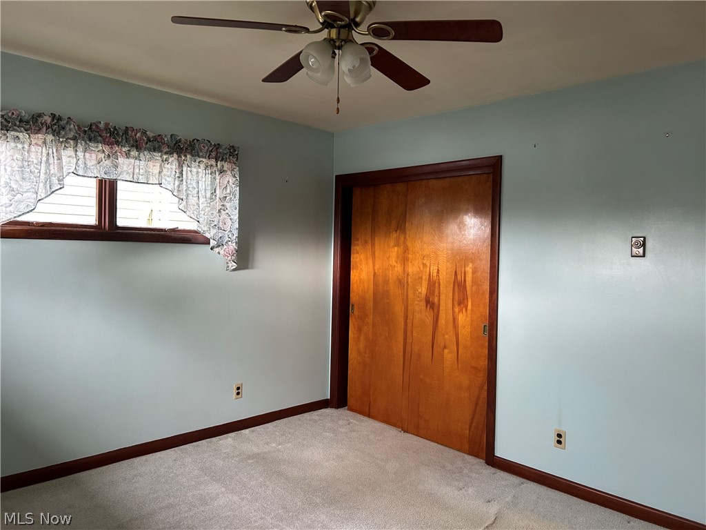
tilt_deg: -1.7
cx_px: 353
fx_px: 530
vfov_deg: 53.1
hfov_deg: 67.3
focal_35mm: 26
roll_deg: -1.5
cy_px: 265
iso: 125
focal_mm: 5.7
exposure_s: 1/64
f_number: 1.5
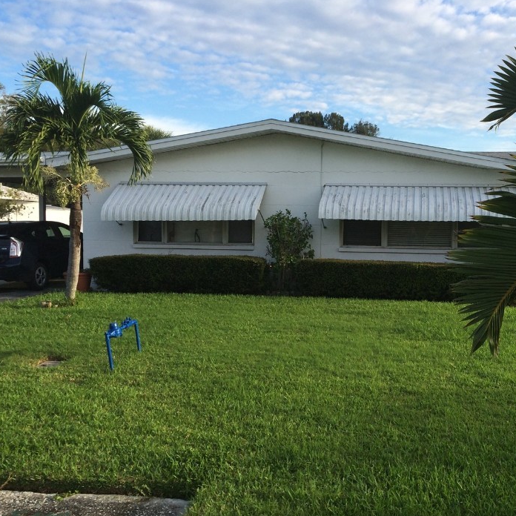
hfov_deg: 42.4
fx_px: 658
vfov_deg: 42.8
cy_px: 270
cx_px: 336
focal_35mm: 39
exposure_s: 1/912
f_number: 2.2
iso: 32
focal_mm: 4.12
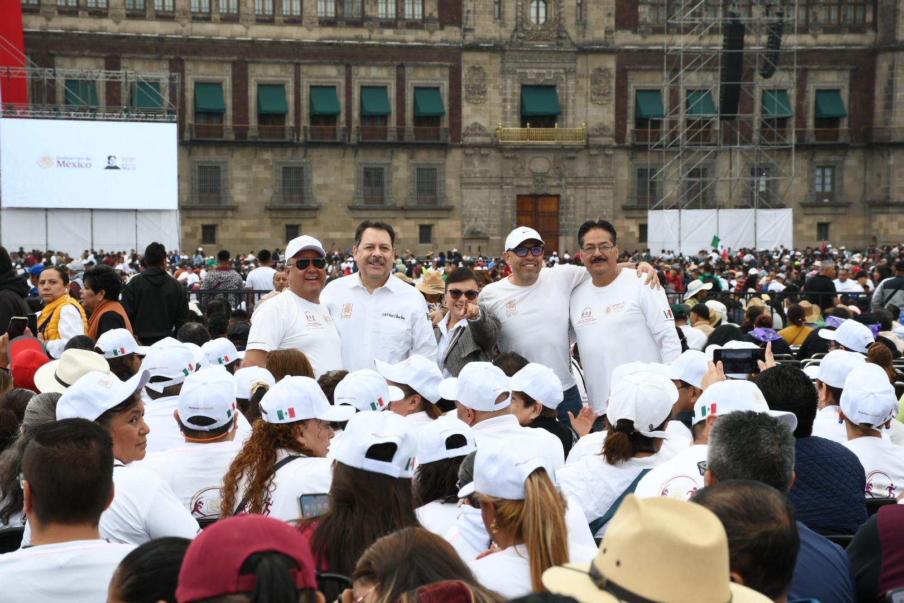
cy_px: 302
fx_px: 2636
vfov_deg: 13.0
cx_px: 452
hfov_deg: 19.5
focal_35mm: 105
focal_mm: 70
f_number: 9
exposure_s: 1/125
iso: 200
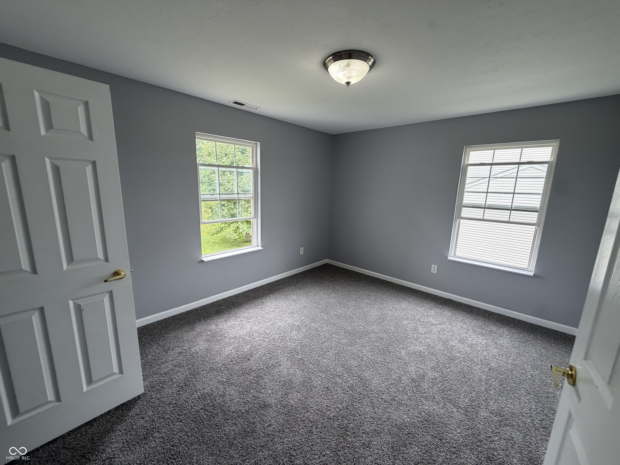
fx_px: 251
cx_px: 310
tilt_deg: -6.4
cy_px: 232
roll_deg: -1.6
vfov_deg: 85.7
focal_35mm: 14
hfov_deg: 102.1
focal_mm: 2.22
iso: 80
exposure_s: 1/120
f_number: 2.2
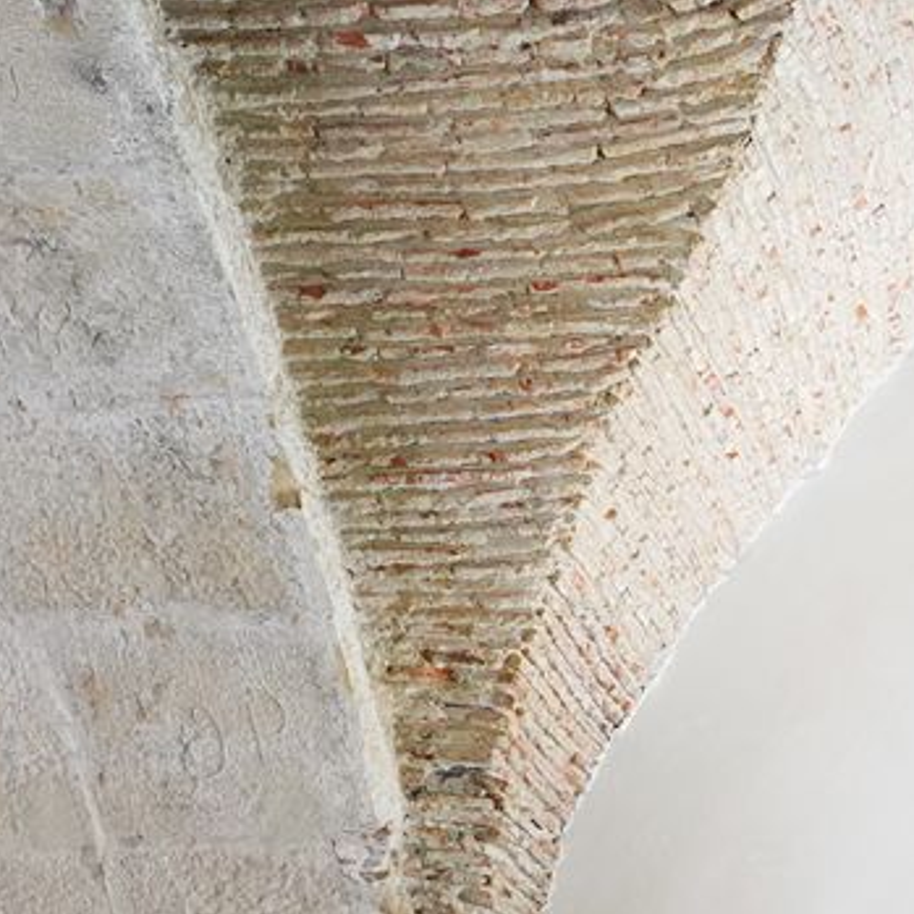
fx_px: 3495
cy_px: 1702
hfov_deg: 13.7
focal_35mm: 117
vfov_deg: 13.3
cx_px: 1516
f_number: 4
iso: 3200
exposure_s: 1/80
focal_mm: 24
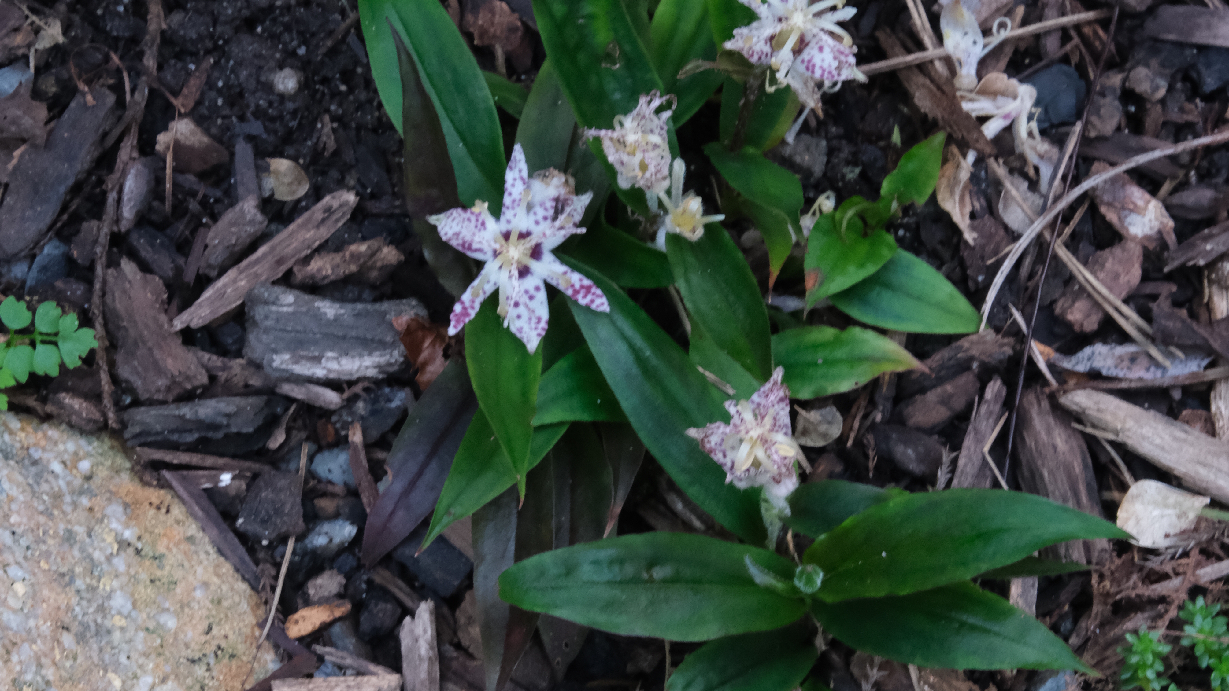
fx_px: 4400
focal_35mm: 135
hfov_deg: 15.9
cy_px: 290
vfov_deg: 9.0
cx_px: 634
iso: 3200
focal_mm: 55
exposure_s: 1/1.7
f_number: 16
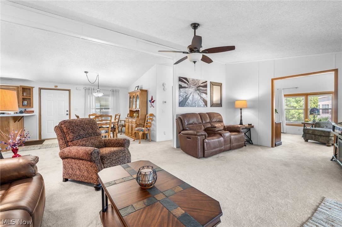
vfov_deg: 77.3
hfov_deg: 100.4
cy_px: 114
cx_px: 171
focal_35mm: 15
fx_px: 142
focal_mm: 15
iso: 250
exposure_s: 1/1.67
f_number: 9
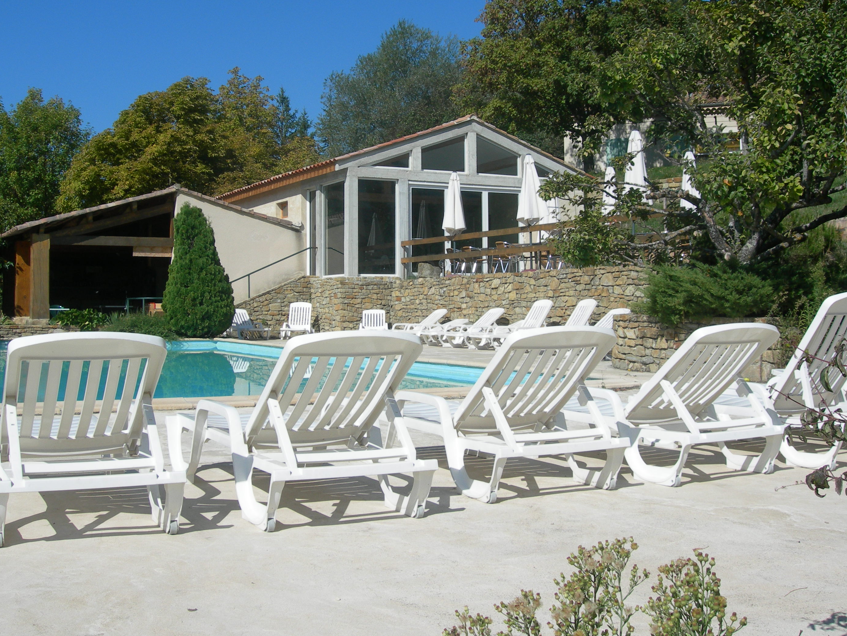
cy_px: 293
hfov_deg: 44.8
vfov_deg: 34.3
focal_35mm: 42
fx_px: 1028
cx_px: 411
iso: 50
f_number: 4.8
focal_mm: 7.8
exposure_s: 1/865
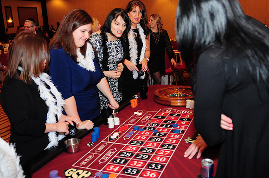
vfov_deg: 36.8
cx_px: 134
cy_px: 89
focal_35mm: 36
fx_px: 269
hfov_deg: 53.2
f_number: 2.8
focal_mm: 24
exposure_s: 1/60
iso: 640
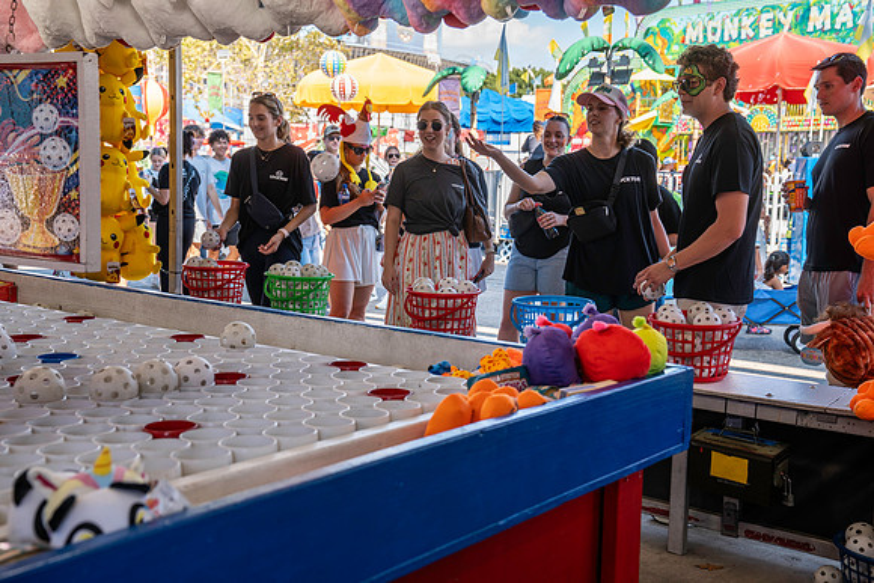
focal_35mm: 42
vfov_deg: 31.9
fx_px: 1020
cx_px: 437
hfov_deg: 46.4
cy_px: 292
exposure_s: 1/200
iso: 125
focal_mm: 42
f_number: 4.5
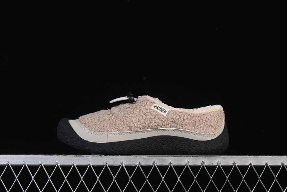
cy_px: 96
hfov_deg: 27.0
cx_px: 144
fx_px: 598
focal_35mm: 75
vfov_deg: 18.2
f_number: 8
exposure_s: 1/80
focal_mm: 50
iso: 160
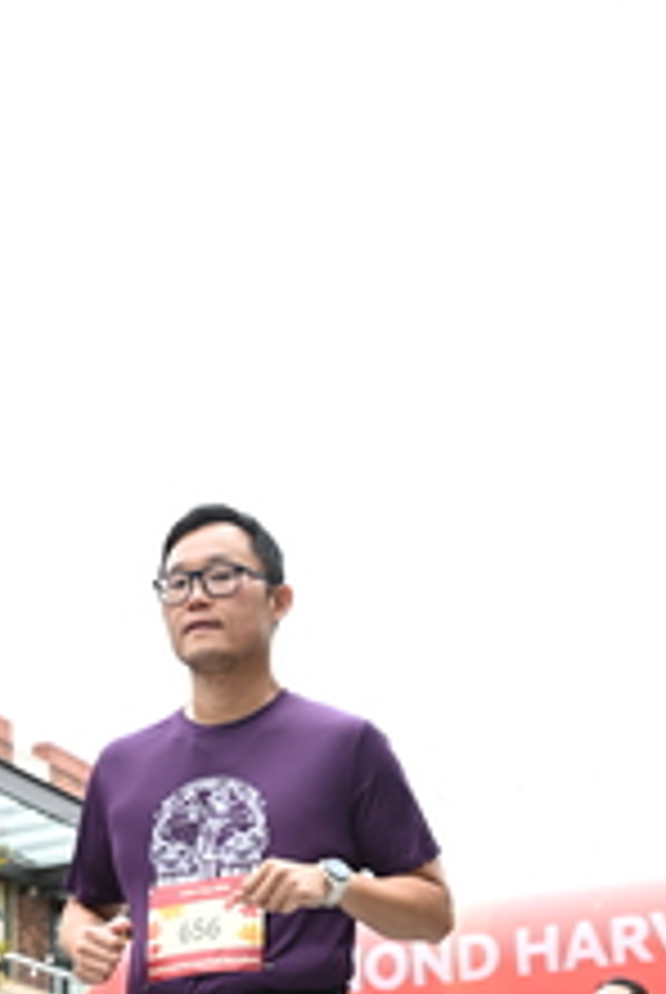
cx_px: 344
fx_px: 2130
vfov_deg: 24.9
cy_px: 1030
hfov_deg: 17.8
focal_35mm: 77
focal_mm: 31
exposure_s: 1/640
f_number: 4
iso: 2000
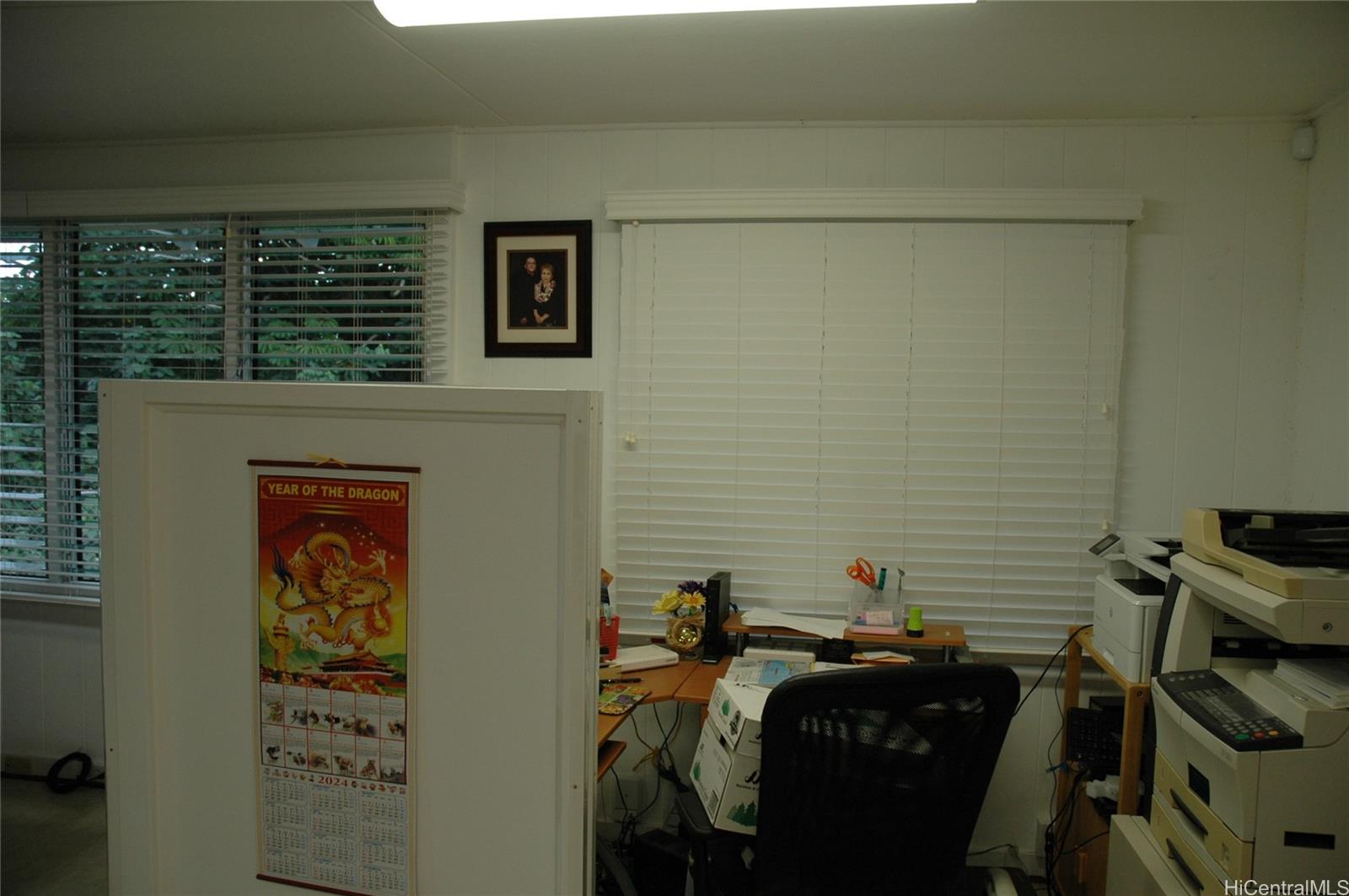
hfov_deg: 67.4
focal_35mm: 27
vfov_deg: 47.8
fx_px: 1011
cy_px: 448
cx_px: 674
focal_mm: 18
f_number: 4.5
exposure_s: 1/80
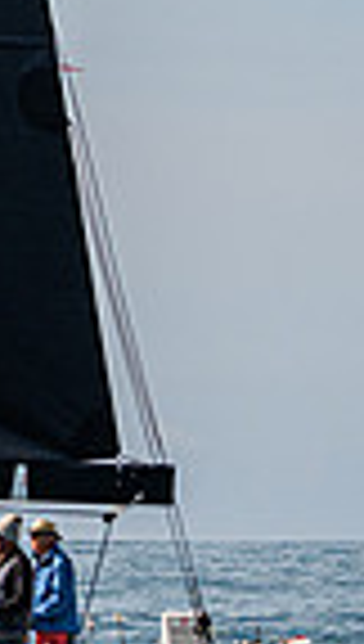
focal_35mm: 818
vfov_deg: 2.6
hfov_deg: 1.5
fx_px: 13962
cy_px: -158
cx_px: -536
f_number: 5.6
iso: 400
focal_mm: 155
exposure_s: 1/4000
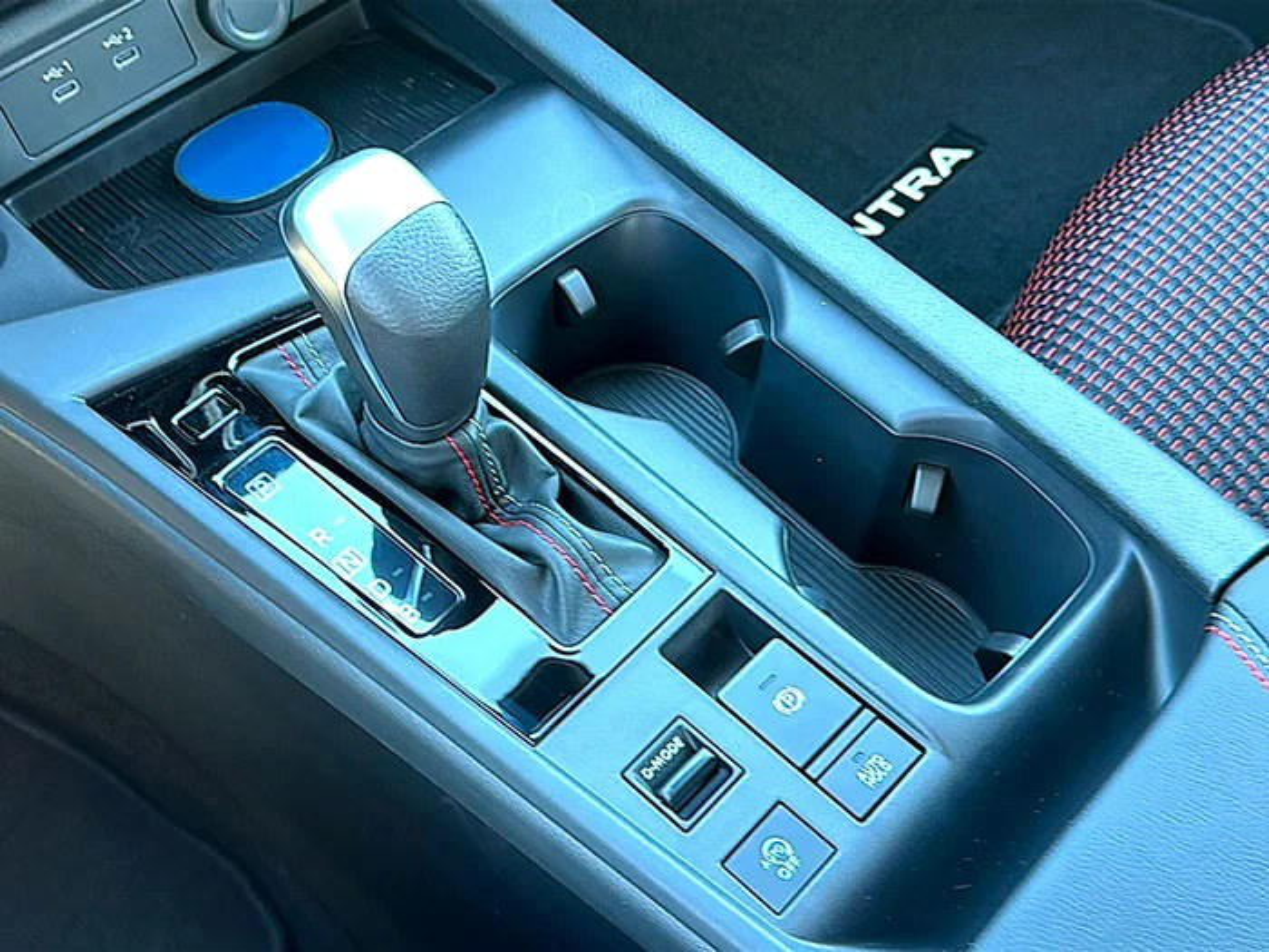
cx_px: 634
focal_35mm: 36
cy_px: 476
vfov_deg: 39.7
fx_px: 1320
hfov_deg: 51.4
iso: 125
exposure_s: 1/42
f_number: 1.78
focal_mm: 6.86
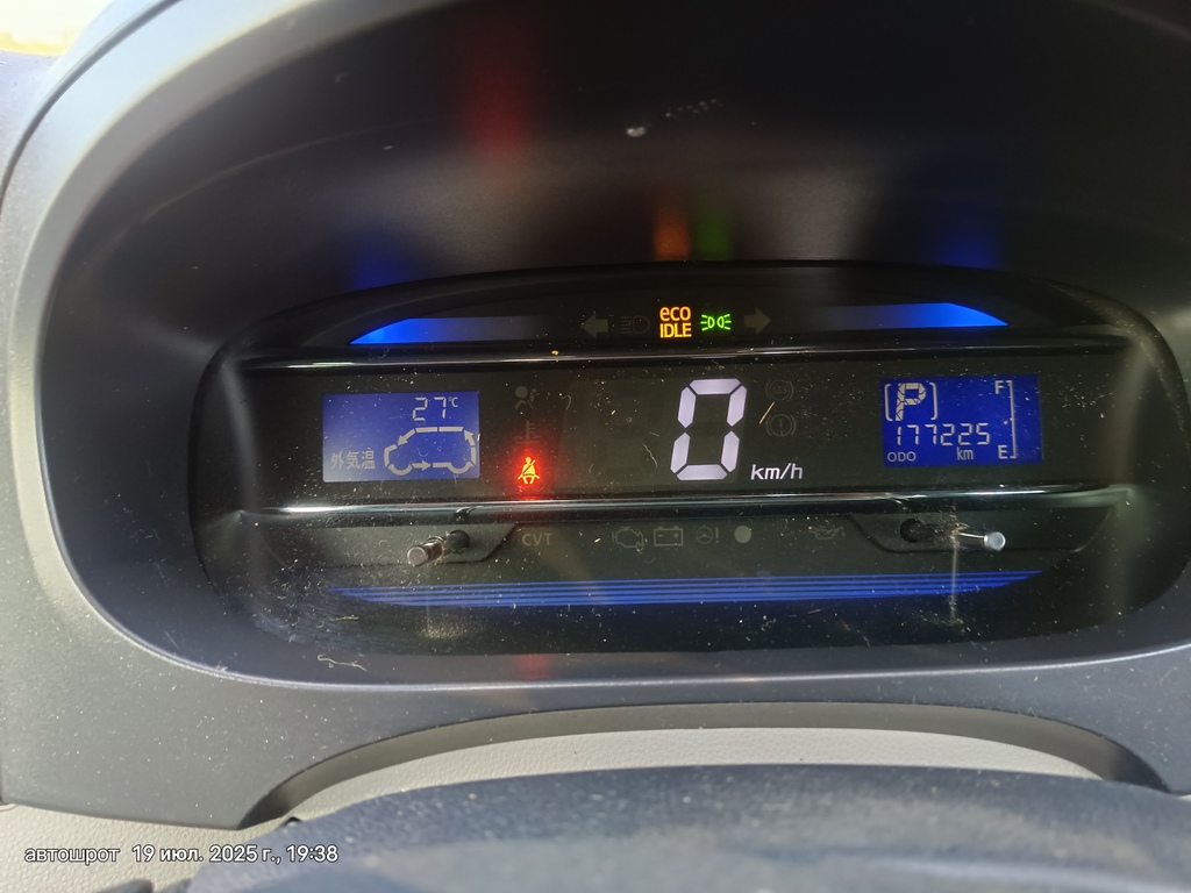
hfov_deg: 69.4
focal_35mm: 25
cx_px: 596
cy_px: 446
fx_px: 860
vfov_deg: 54.9
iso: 1456
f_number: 1.79
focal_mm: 4.84
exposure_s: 1/25
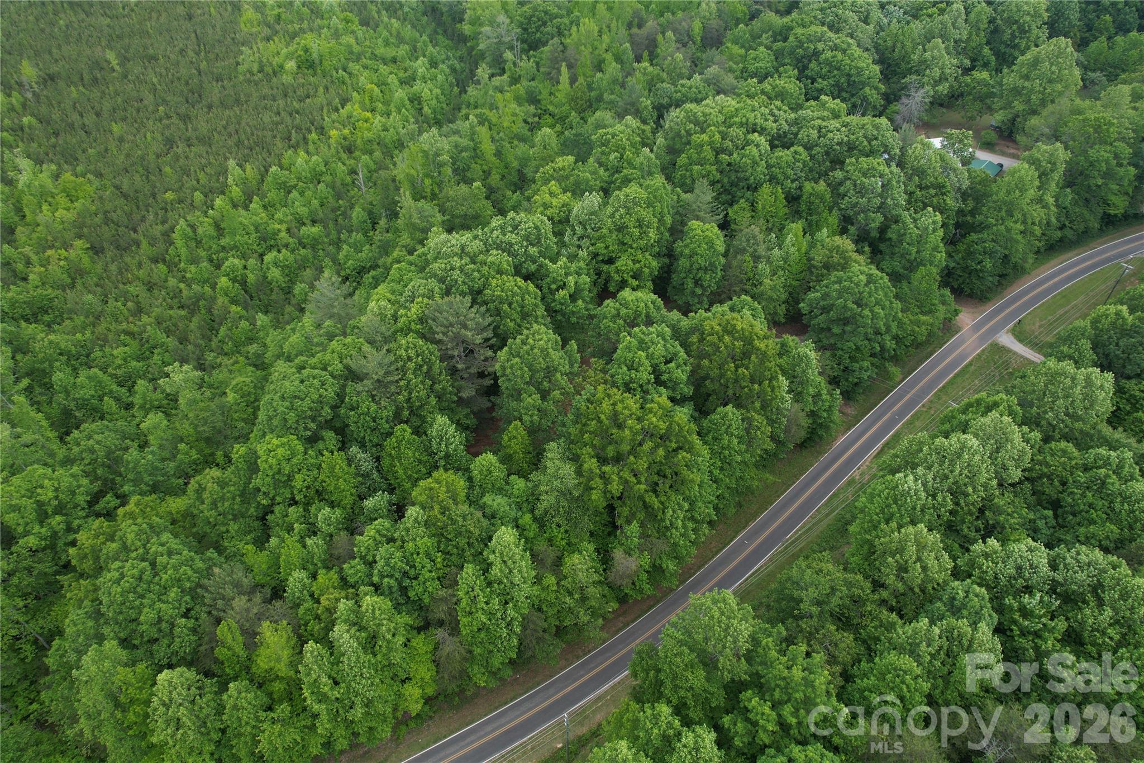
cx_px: 572
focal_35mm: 22
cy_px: 382
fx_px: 699
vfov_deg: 57.2
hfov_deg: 78.6
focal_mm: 8.38
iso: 100
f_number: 2.8
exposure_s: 1/500
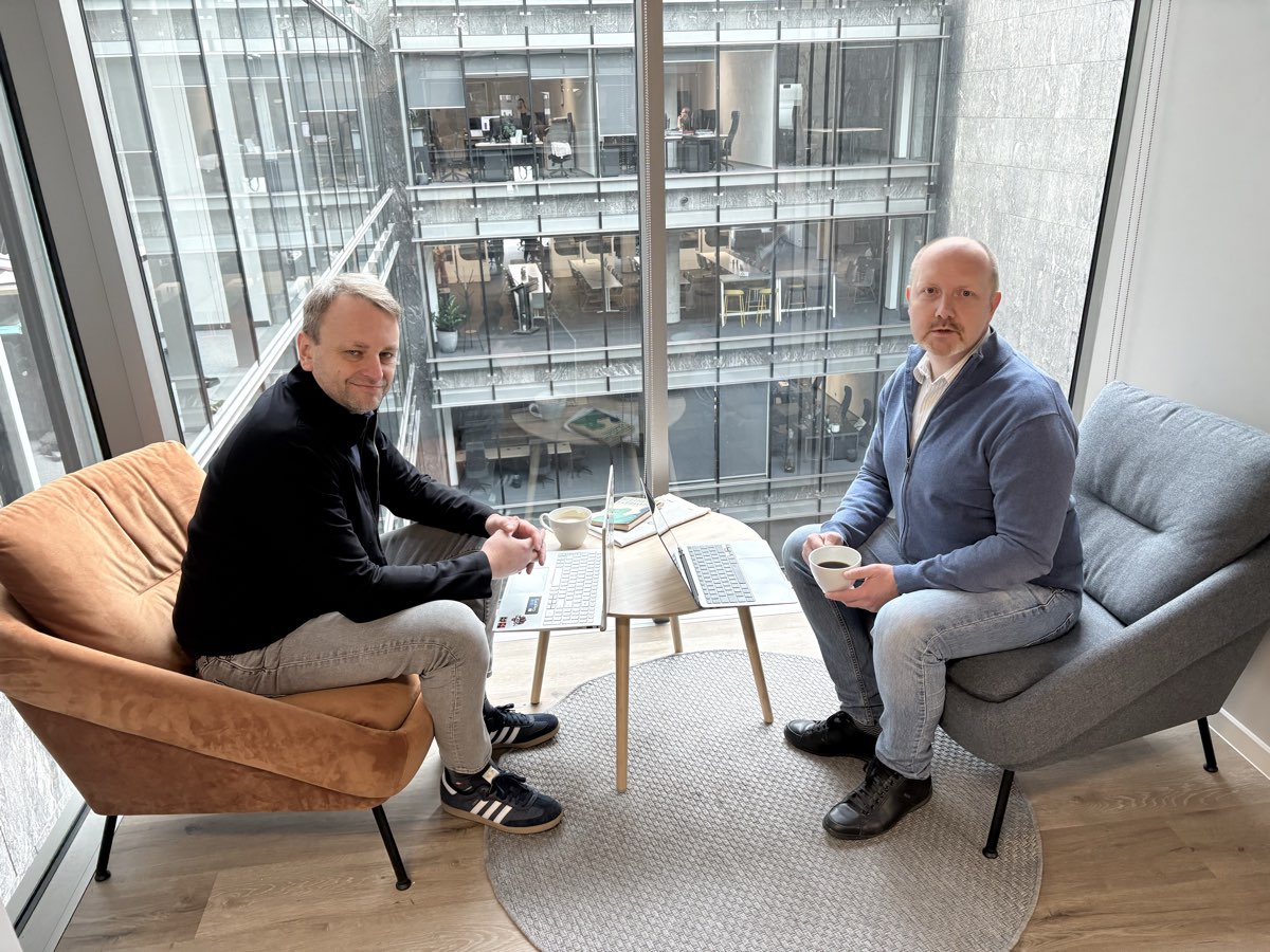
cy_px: 476
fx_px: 954
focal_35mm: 26
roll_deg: +1.9
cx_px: 635
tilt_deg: -18.8
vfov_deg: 53.1
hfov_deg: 67.3
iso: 125
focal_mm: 5.96
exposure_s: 1/76
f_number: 1.6
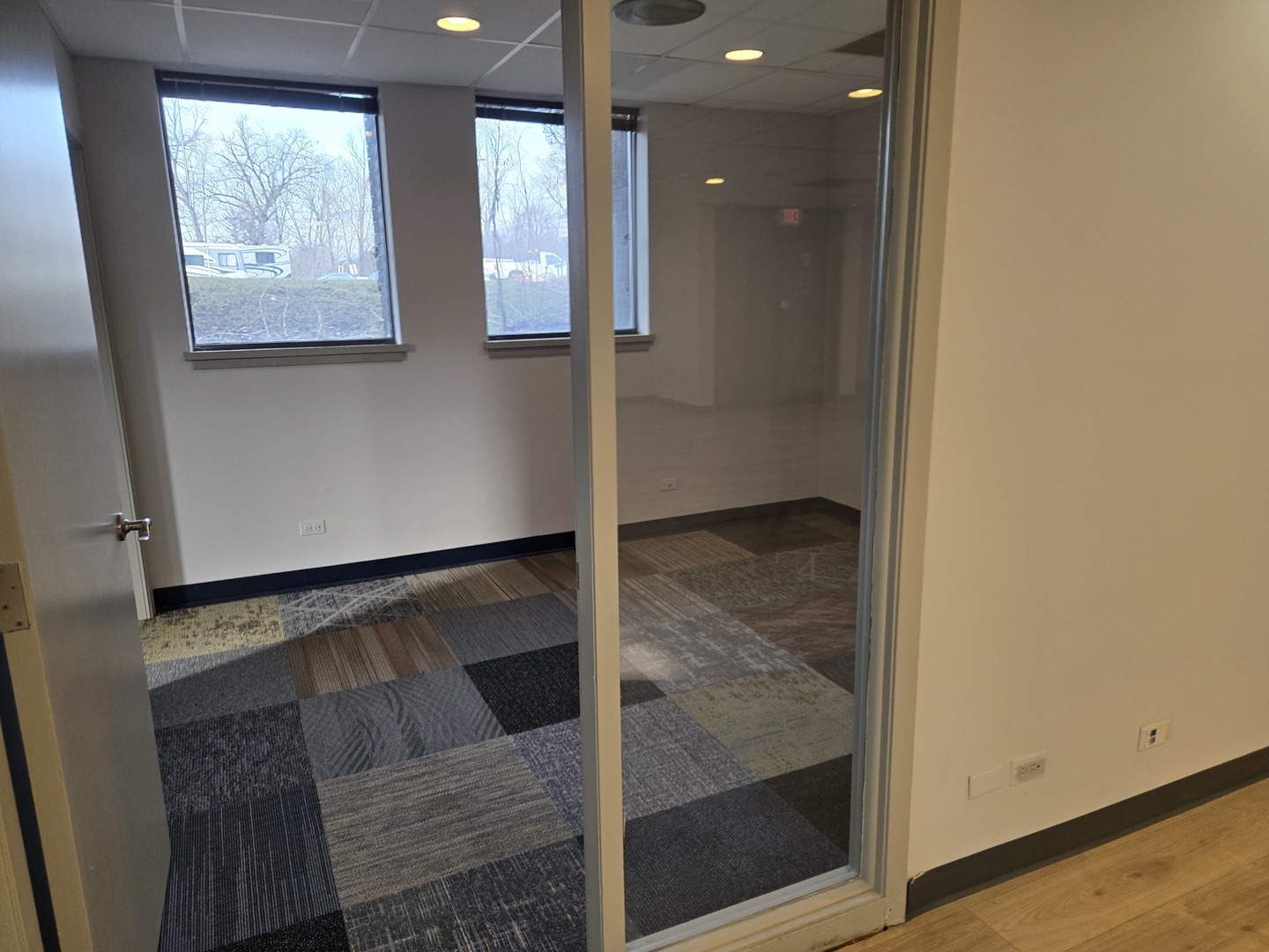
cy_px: 476
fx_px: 843
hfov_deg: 73.9
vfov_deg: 58.9
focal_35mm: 23
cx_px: 634
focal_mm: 5.4
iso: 100
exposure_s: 1/120
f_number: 1.8
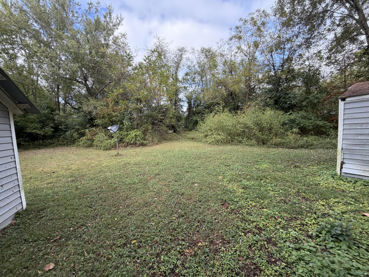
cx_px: 184
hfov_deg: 102.1
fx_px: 149
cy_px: 138
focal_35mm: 14
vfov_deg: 85.7
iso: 50
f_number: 2.2
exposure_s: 1/221
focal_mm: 2.22
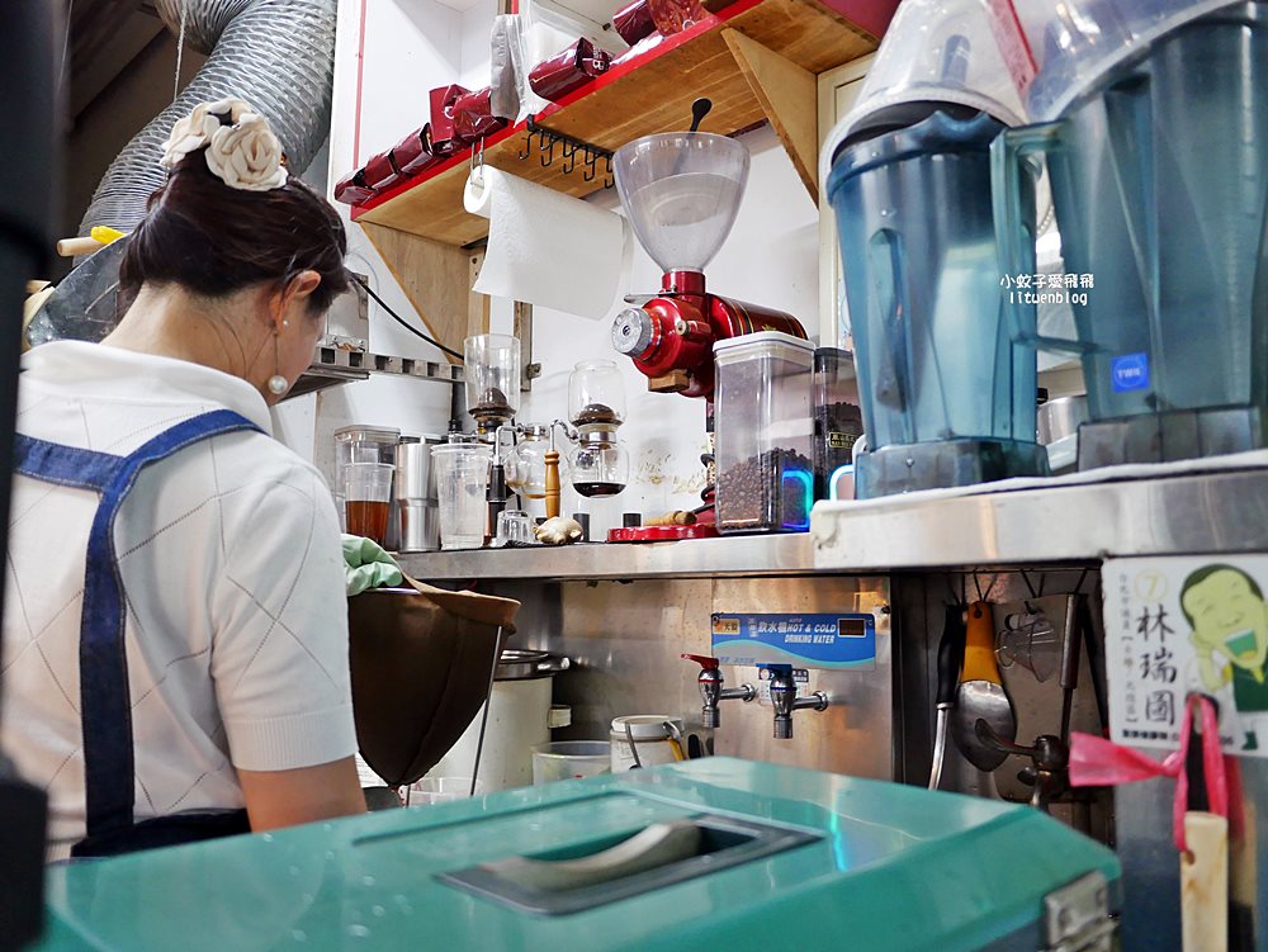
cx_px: 634
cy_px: 476
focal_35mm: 28
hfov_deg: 63.4
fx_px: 1026
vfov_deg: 49.8
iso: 800
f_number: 2.5
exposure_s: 1/60
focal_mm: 14
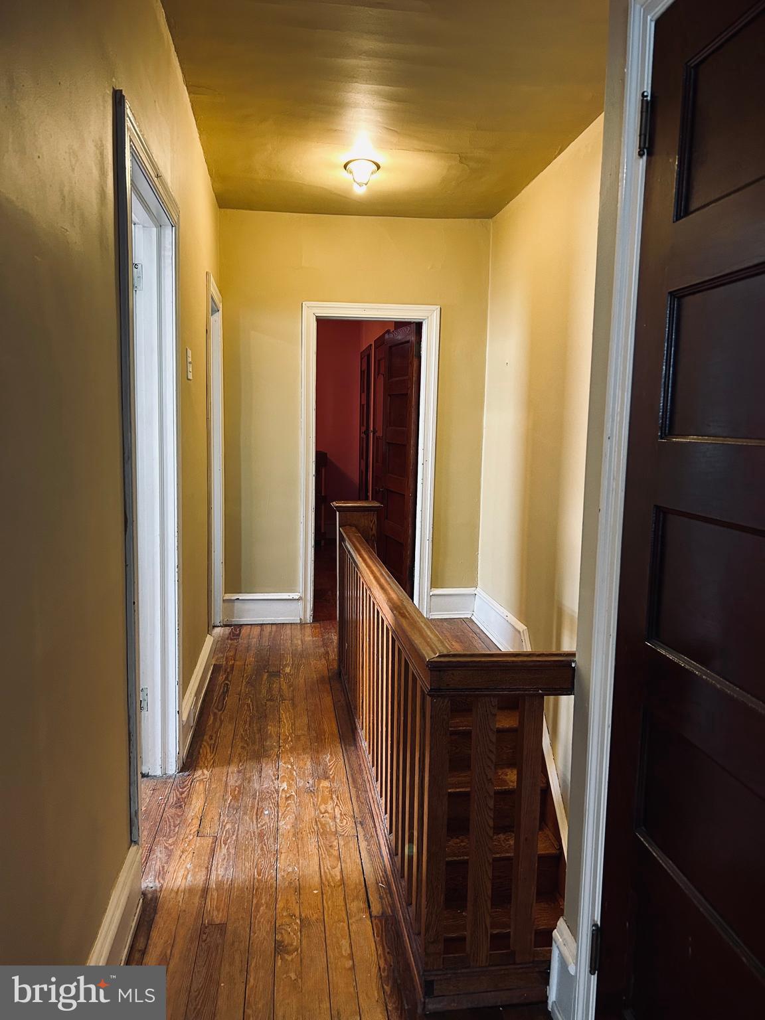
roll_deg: -1.2
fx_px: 766
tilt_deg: -6.7
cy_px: 510
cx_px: 382
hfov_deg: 53.1
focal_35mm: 26
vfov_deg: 67.3
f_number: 1.5
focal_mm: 5.7
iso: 250
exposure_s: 1/60
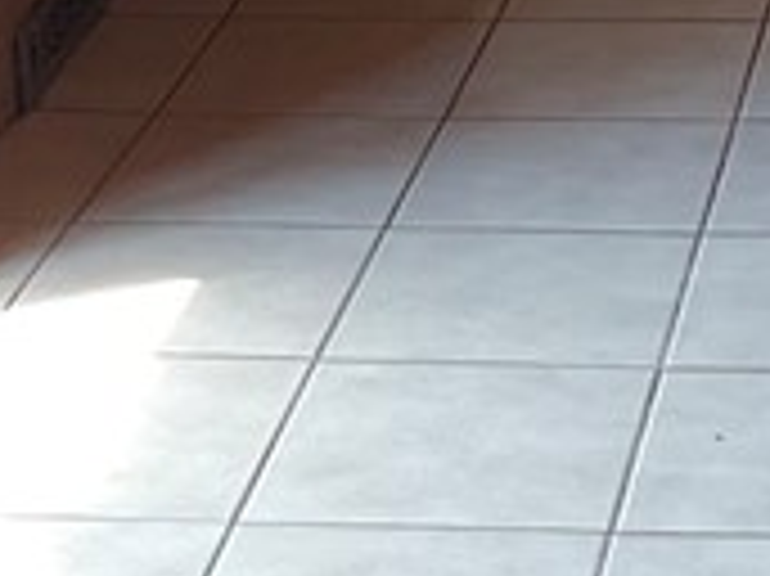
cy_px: -914
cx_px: 1040
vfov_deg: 7.8
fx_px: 3868
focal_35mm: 174
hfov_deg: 11.1
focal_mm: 3
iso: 80
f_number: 1.8
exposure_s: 1/60
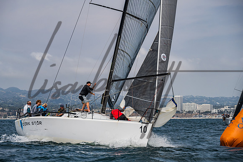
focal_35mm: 130
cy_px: 81
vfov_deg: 10.5
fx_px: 879
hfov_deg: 15.7
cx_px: 116
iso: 250
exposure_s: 1/1250
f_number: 6.3
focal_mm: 120
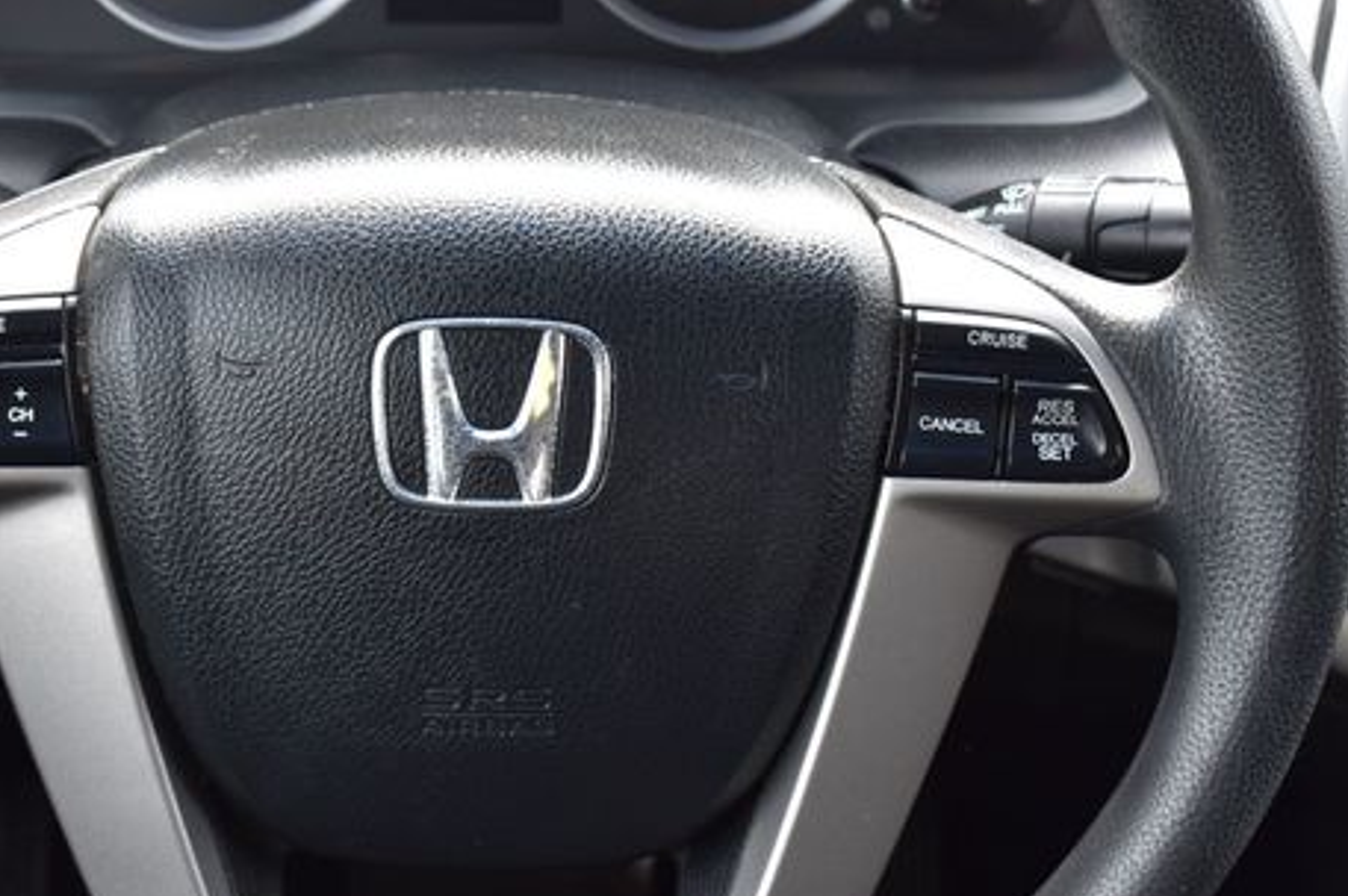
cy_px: 483
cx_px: 516
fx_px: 3143
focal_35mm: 84
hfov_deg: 24.2
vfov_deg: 16.2
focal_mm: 40
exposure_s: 1/60
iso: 400
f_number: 8
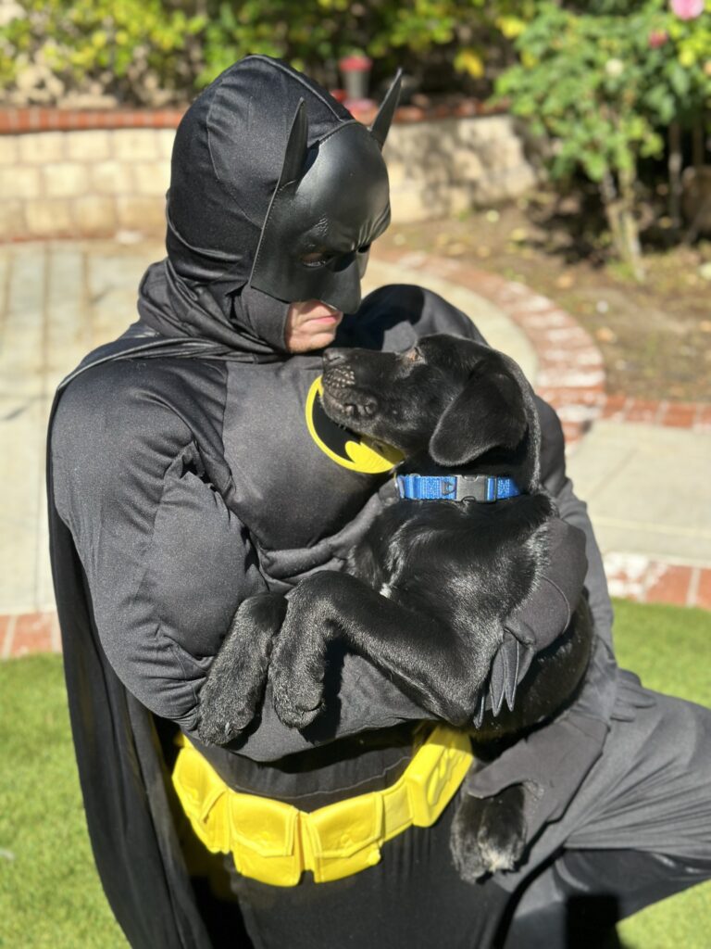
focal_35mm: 48
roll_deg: +2.1
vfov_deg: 39.7
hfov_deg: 30.3
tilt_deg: -26.0
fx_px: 1315
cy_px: 474
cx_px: 356
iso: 80
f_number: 1.78
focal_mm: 6.86
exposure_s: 1/2070
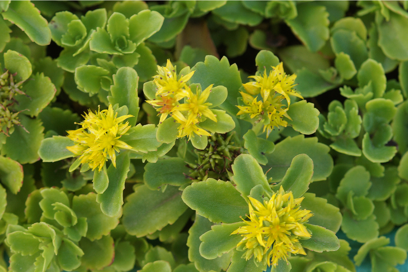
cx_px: 204
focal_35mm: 150
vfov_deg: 9.1
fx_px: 1700
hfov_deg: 13.7
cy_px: 136
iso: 200
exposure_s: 1/160
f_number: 5
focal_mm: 100
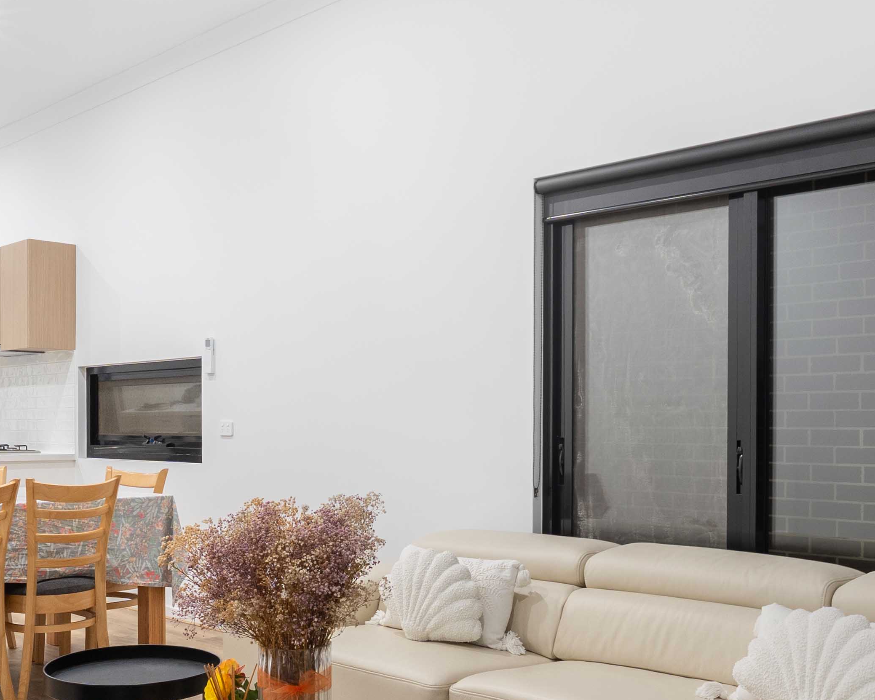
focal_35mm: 38
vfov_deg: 38.5
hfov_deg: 47.9
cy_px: 496
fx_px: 984
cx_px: 392
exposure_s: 1/3
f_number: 8
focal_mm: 12
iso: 250
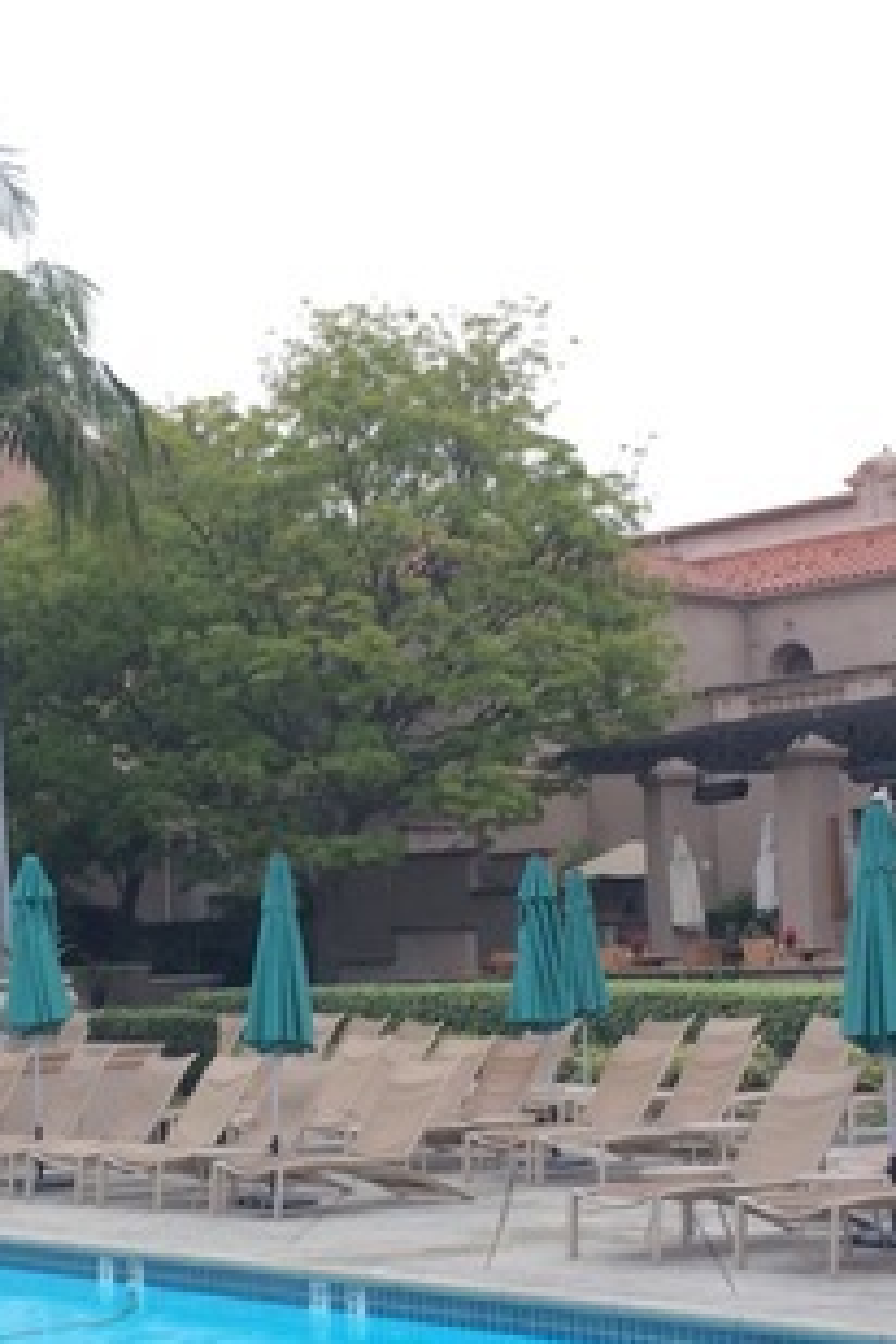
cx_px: 296
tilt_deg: +2.0
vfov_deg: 30.8
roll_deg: +3.5
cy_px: 881
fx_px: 2426
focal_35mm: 65
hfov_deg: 20.8
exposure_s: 1/60
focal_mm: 4.15
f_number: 2.2
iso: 40
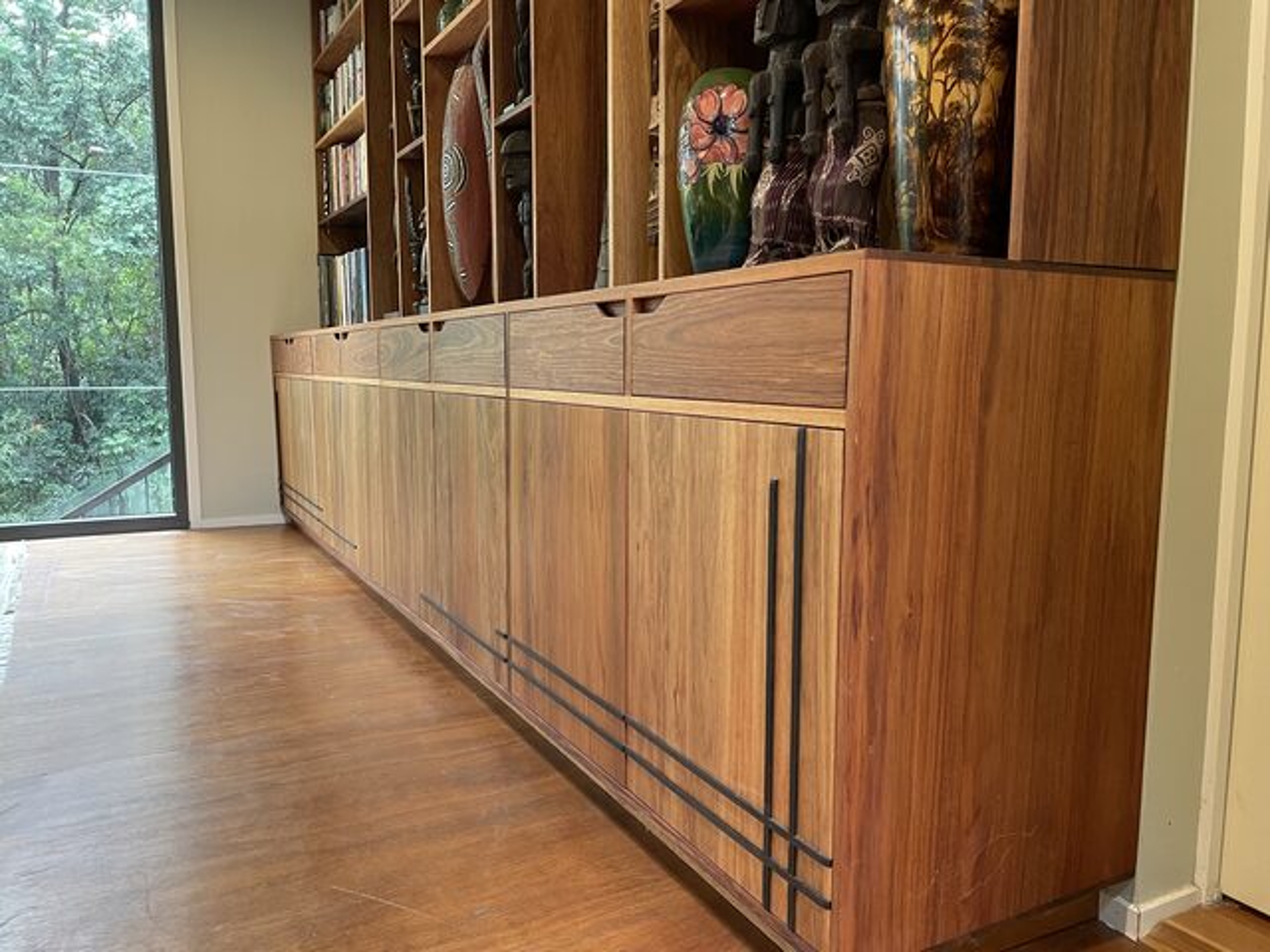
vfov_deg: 53.1
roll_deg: +0.1
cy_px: 476
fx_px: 954
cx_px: 635
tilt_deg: -5.7
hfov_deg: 67.3
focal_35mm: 26
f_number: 1.6
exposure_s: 1/50
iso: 160
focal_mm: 4.2
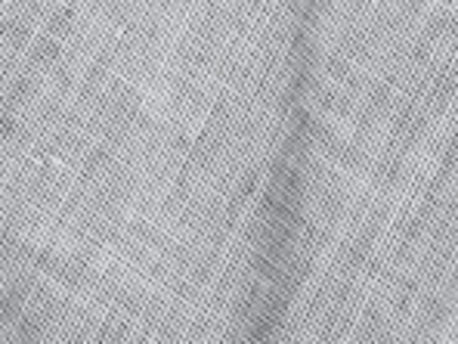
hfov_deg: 10.6
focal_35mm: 187
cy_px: -703
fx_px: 2474
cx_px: 176
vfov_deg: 7.1
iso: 50
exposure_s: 1/960
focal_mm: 4.75
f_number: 1.8
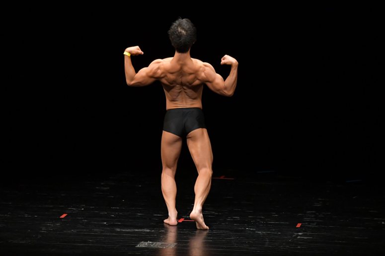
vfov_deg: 4.8
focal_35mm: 285
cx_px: 192
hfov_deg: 7.2
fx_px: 3046
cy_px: 128
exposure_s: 1/400
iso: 3200
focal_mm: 190
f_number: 5.6
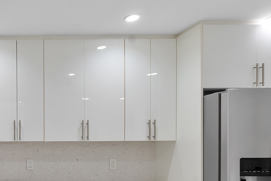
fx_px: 241
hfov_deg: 48.8
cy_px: 142
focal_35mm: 32
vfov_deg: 39.6
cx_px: 3
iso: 160
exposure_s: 1/10
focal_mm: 10
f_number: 11
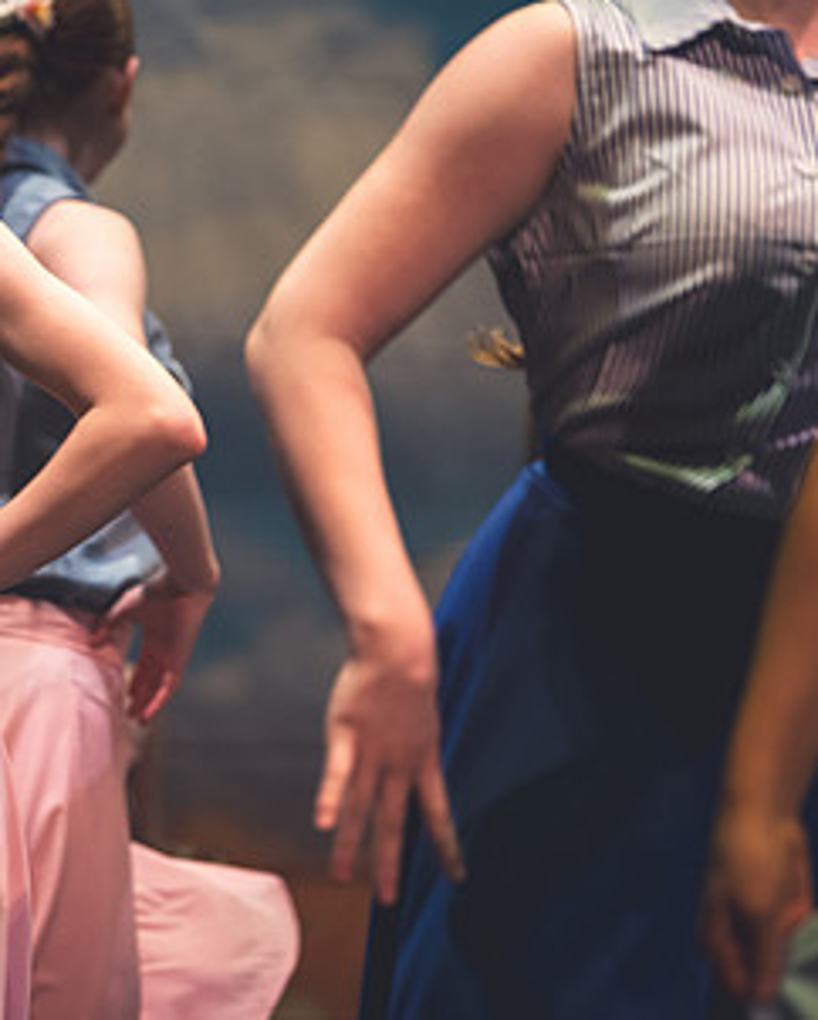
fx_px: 8707
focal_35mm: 288
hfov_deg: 5.4
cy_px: 417
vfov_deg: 6.7
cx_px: -61
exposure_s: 1/250
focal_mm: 160
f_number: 2.8
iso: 1800
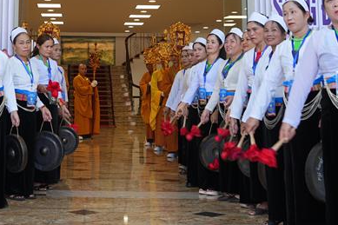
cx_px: 53
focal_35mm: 74
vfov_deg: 17.7
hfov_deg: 26.7
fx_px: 694
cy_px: -24
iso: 100
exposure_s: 1/100
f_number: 3.2
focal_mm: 24
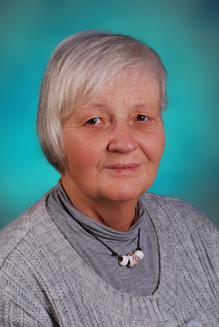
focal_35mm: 120
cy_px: 164
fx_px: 1092
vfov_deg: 17.0
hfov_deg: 11.5
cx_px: 110
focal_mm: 80
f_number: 10
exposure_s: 1/30
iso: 100
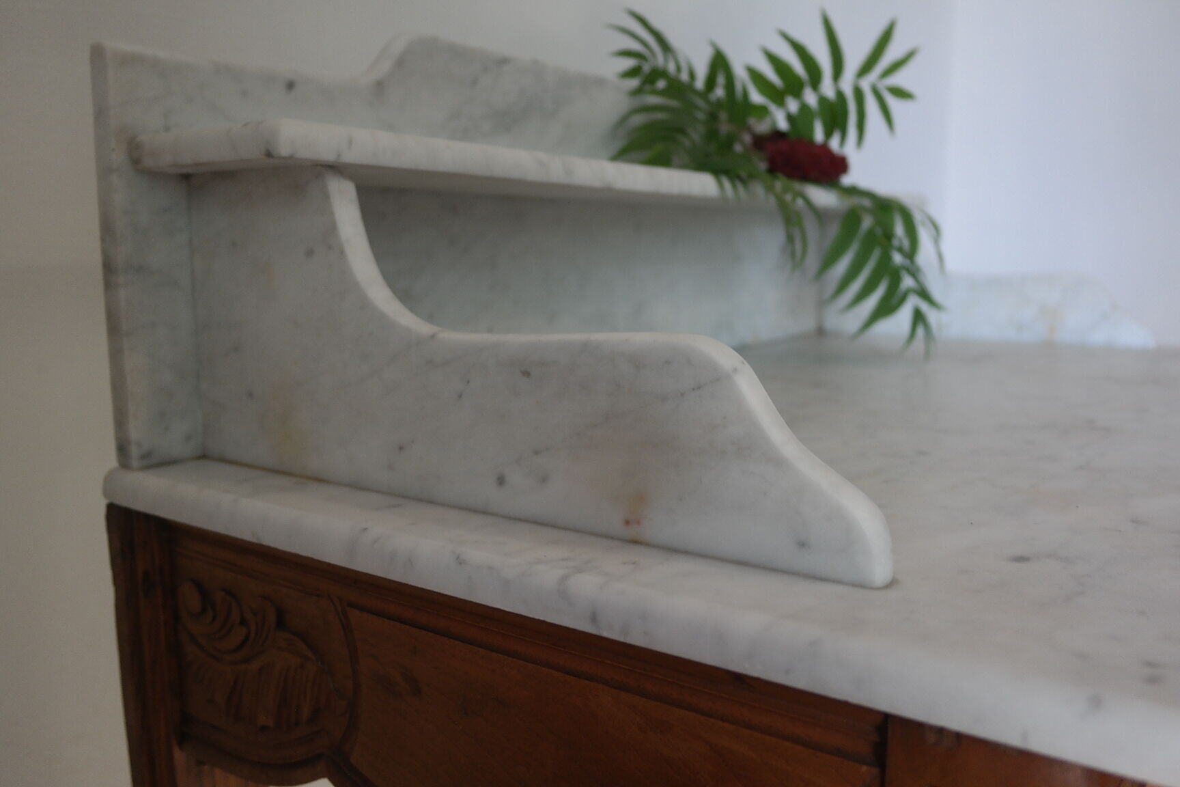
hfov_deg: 61.9
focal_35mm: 30
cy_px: 394
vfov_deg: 43.6
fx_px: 983
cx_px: 590
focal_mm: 20
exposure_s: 1/40
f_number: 3.5
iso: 200
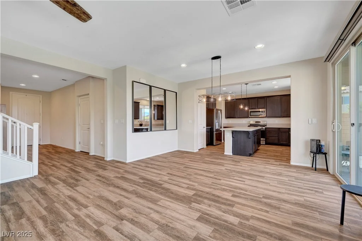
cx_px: 181
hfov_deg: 104.3
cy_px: 120
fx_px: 141
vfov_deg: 81.1
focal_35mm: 14
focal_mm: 14
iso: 800
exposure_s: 1/25
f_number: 8
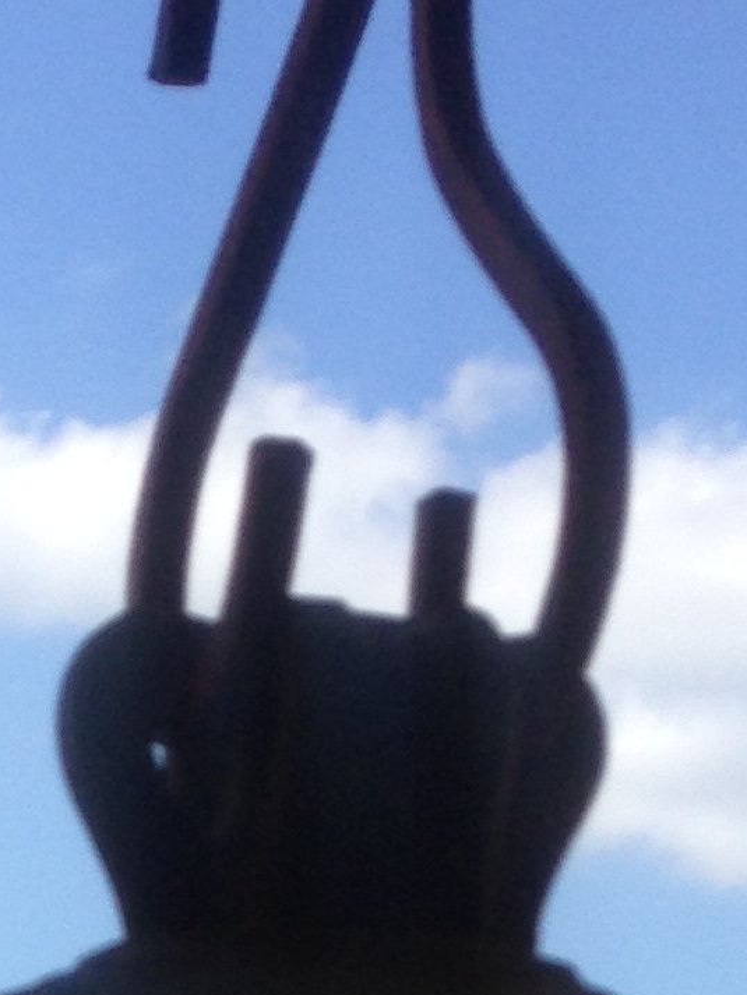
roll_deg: -3.7
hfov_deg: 9.7
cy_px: 1764
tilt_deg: -3.4
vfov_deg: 12.1
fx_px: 4343
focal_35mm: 151
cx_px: -24
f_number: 2.4
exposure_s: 1/1153
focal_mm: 4.12
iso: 50
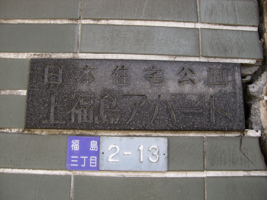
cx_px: 134
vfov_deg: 37.7
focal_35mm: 38
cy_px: 100
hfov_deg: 49.0
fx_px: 293
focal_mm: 6.2
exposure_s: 1/250
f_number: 2.7
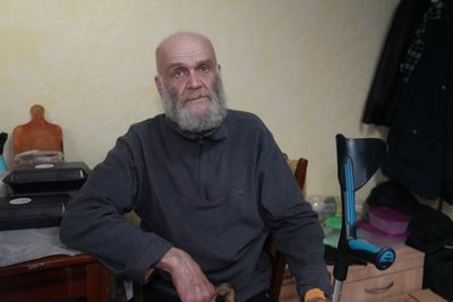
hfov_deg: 57.2
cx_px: 226
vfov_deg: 40.0
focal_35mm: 33
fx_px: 415
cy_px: 151
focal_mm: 33
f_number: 2.8
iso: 12800
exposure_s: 1/40
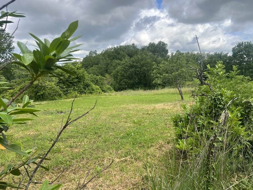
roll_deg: -1.4
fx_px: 190
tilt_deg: -8.7
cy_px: 95
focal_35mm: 26
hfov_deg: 67.3
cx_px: 126
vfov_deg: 53.1
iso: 50
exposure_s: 1/1724
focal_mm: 5.7
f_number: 1.5
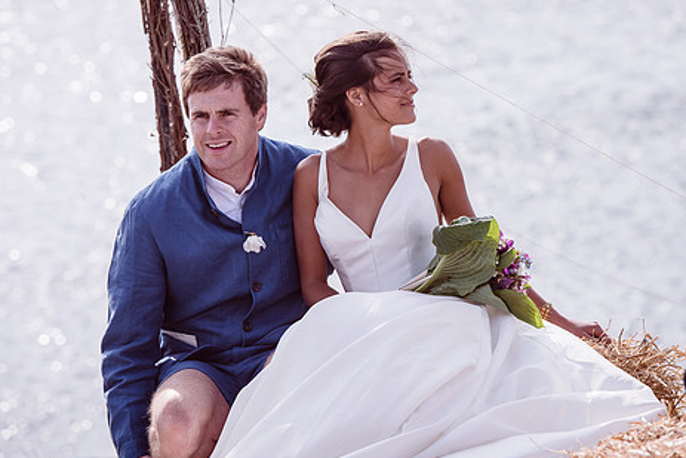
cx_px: 363
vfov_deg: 6.5
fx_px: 4060
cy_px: 186
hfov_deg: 9.7
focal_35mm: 213
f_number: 5.6
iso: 320
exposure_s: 1/1000
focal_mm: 170
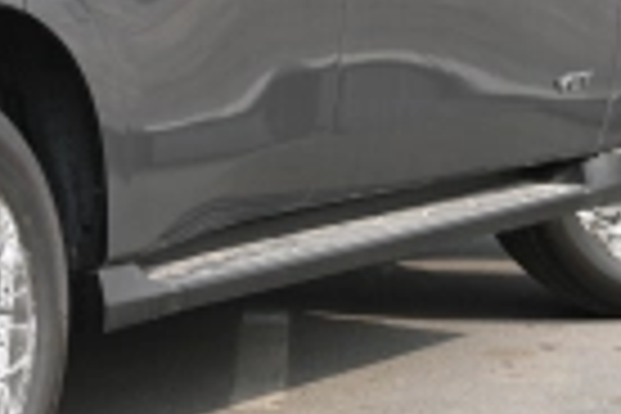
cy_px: -52
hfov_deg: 8.9
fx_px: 3950
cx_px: -176
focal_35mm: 229
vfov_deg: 6.0
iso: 100
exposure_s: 1/320
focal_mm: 42
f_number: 6.3
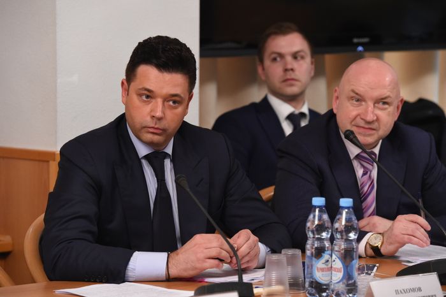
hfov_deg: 12.5
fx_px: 2043
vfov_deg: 8.3
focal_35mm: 165
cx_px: 223
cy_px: 148
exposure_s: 1/200
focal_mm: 165
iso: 8000
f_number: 5.6
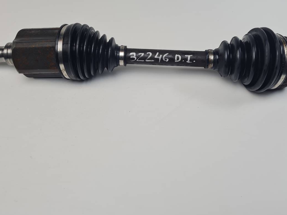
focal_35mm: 36
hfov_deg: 51.3
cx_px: 157
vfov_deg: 39.1
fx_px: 298
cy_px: 69
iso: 50
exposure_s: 1/312
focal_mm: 5.4
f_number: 1.8
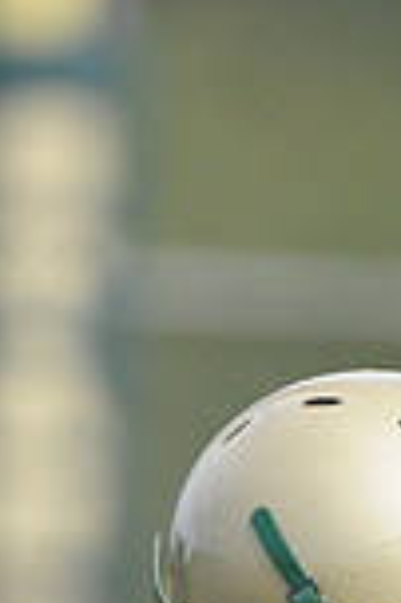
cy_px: 1079
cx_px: 256
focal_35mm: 2293
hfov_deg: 0.6
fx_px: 38397
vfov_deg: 0.9
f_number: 4
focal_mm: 400
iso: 1600
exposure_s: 1/5000
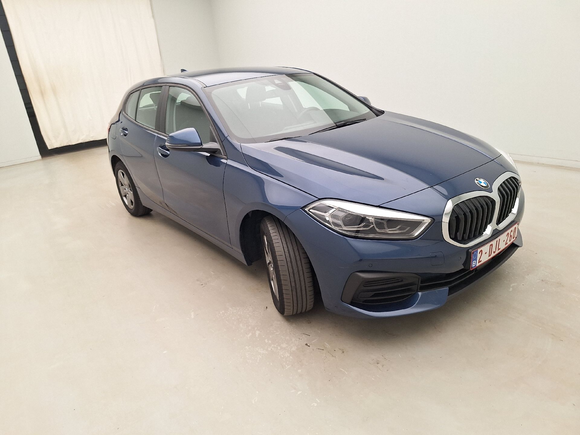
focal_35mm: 23
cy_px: 218
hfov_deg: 73.9
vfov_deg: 58.9
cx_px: 290
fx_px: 385
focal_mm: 5.54
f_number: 1.8
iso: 50
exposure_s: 1/100
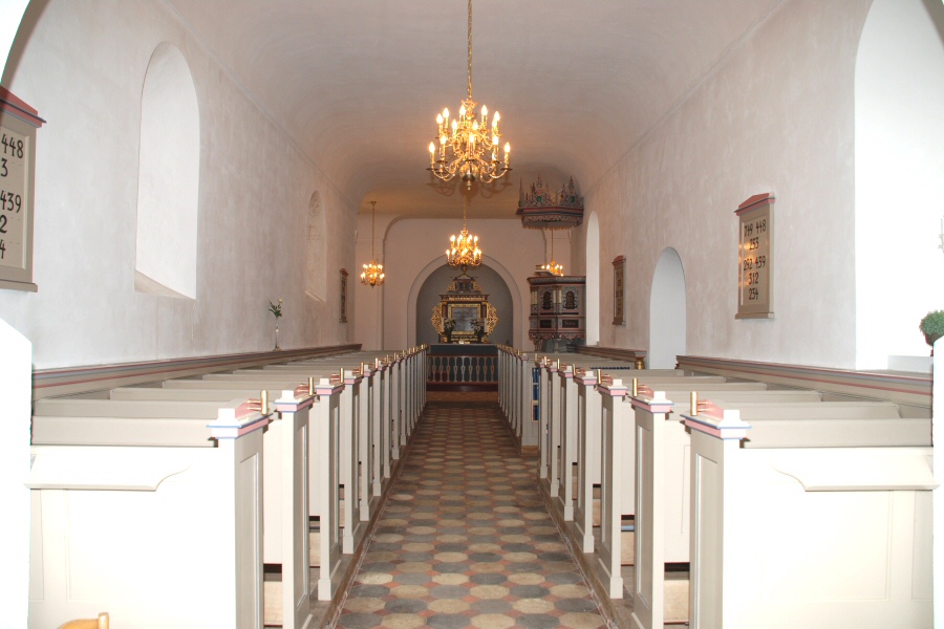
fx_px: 787
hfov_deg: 61.9
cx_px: 472
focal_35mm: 30
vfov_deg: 43.6
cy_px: 314
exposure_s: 1/60
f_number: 4
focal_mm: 20
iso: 200
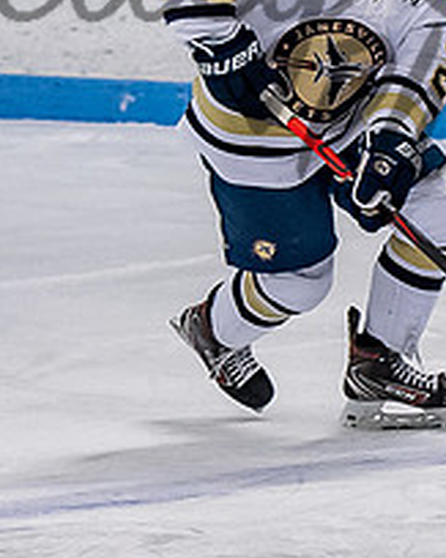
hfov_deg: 2.0
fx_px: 12566
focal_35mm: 761
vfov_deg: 2.5
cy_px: 139
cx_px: 455
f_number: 3.2
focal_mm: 102
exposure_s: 1/800
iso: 1100
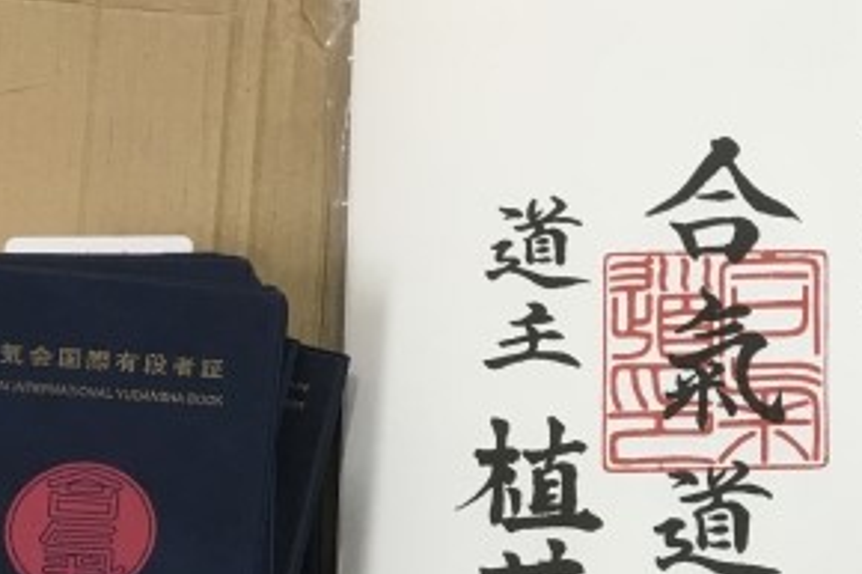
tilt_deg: -80.7
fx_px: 1843
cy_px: 537
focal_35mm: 77
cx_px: 981
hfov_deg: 24.3
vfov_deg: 17.4
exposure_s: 1/30
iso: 32
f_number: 2.2
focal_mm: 4.15
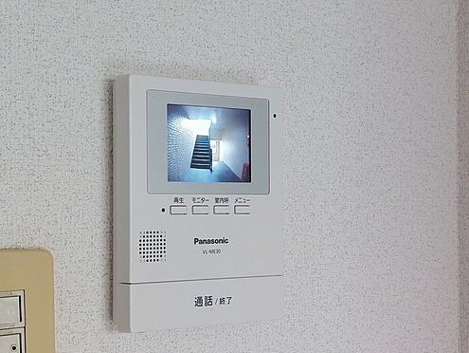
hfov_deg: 58.0
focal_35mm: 31
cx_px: 197
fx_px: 420
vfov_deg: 45.4
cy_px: 203
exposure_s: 1/60
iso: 200
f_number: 1.8
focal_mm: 5.23
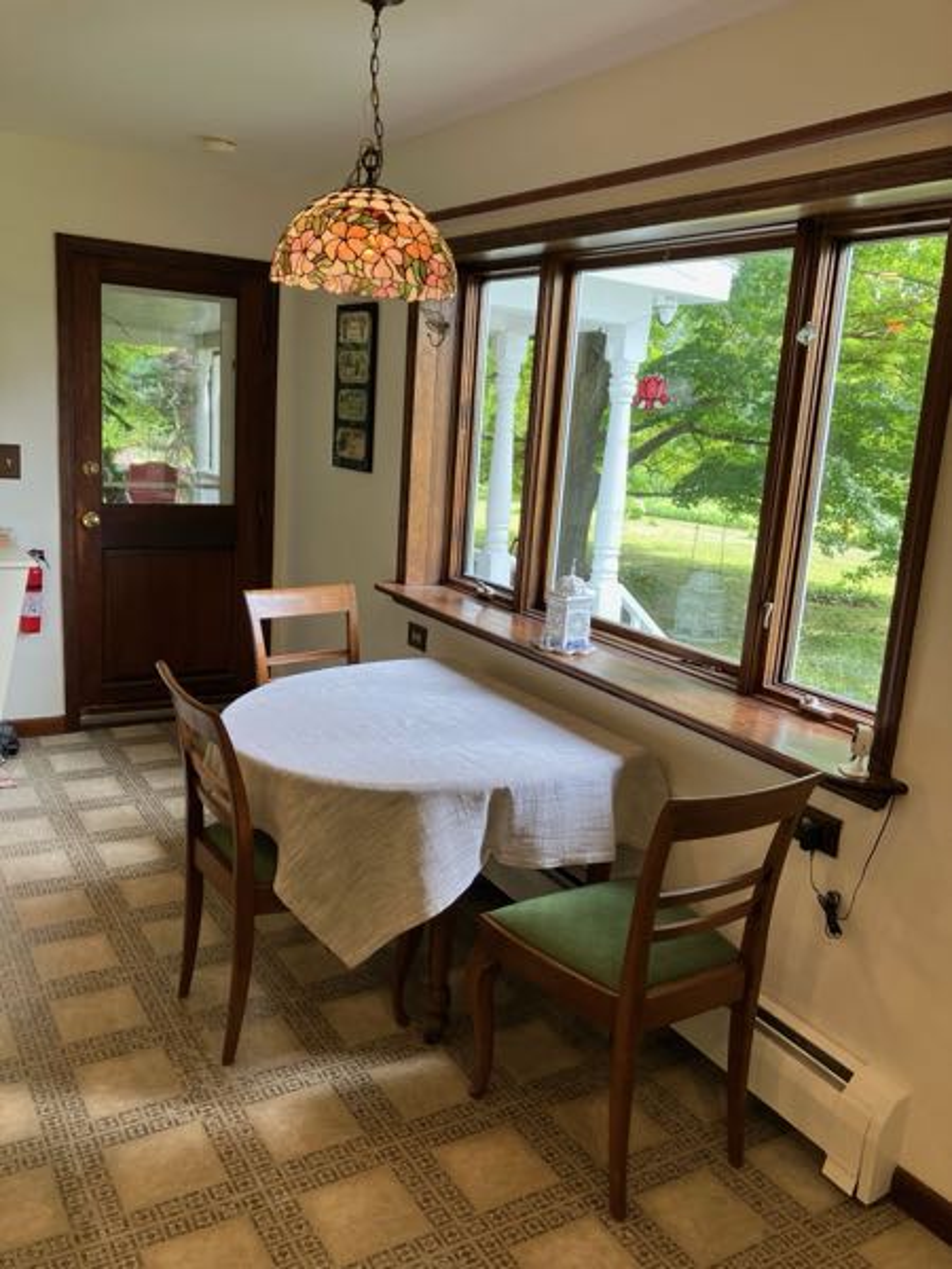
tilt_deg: -11.3
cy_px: 634
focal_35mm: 28
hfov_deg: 49.7
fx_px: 1027
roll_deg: -3.6
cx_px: 476
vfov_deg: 63.4
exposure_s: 1/120
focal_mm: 3.99
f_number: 1.8
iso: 50
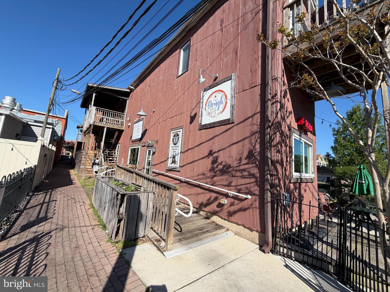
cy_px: 146
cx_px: 195
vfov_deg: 85.7
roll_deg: -4.9
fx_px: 158
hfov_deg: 102.1
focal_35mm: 14
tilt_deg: +8.4
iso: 25
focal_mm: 2.22
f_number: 2.2
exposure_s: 1/770
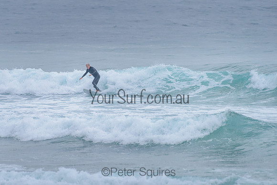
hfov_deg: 3.4
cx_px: 109
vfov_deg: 2.2
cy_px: 80
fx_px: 4716
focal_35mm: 613
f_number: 5.6
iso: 1100
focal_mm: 500
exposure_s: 1/2000
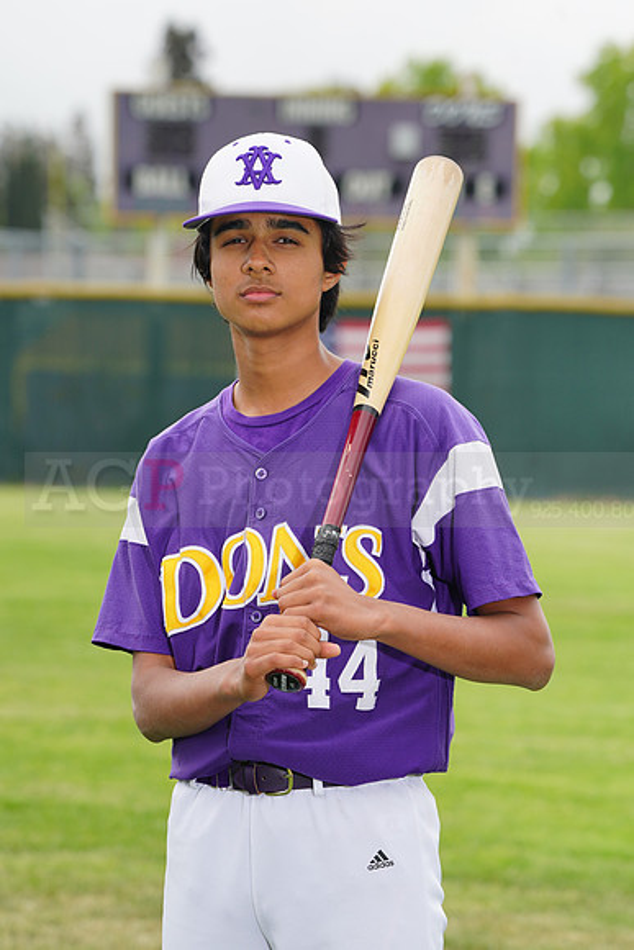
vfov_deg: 9.4
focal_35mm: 218
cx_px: 317
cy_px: 475
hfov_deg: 6.3
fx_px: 5755
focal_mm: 218
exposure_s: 1/250
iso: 200
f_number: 9
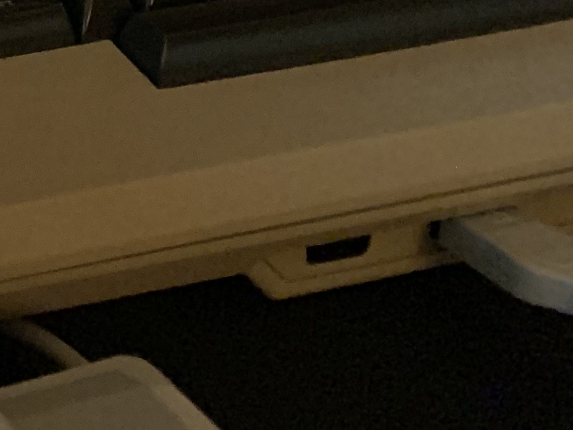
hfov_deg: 14.0
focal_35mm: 113
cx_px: -646
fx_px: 1870
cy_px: -469
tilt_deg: -13.3
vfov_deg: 11.6
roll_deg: +0.7
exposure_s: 1/30
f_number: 1.8
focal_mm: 4.25
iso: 320
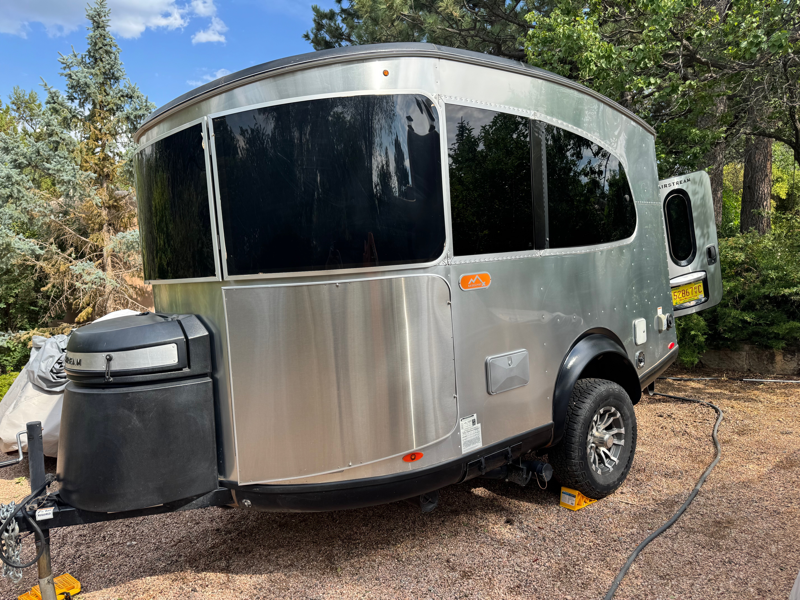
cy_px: 300
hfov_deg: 71.6
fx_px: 555
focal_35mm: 24
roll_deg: -0.2
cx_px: 400
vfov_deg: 56.8
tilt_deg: -4.6
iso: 80
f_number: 1.78
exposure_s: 1/1456
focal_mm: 6.76
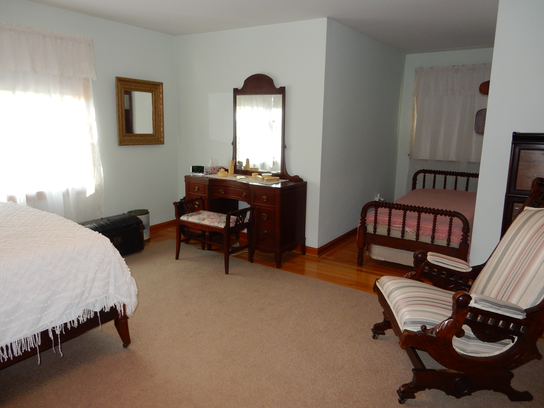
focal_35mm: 25
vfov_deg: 54.9
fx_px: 393
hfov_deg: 69.4
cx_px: 272
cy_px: 204
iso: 200
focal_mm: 4.5
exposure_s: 1/30
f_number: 3.7
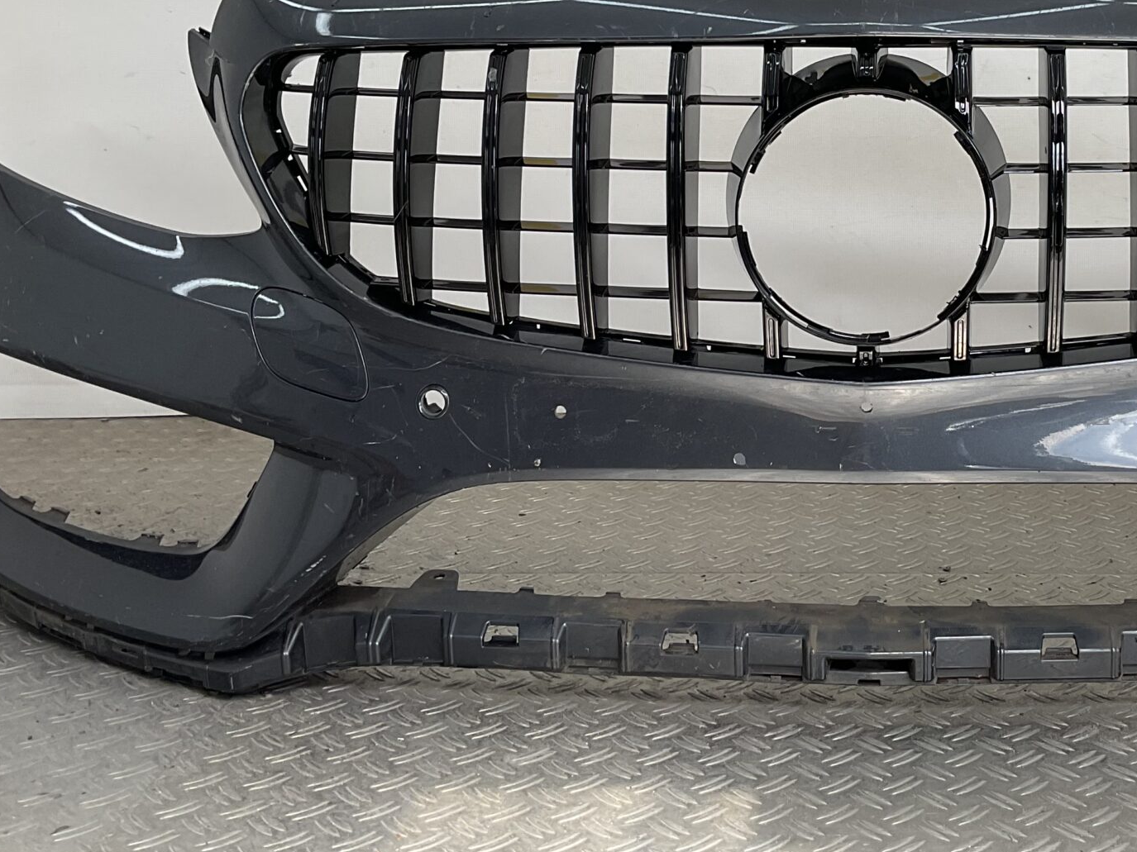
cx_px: 891
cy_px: 197
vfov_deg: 26.6
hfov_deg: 34.6
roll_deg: -0.7
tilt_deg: -8.2
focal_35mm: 54
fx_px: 1774
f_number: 1.8
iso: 16
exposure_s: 1/295
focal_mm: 3
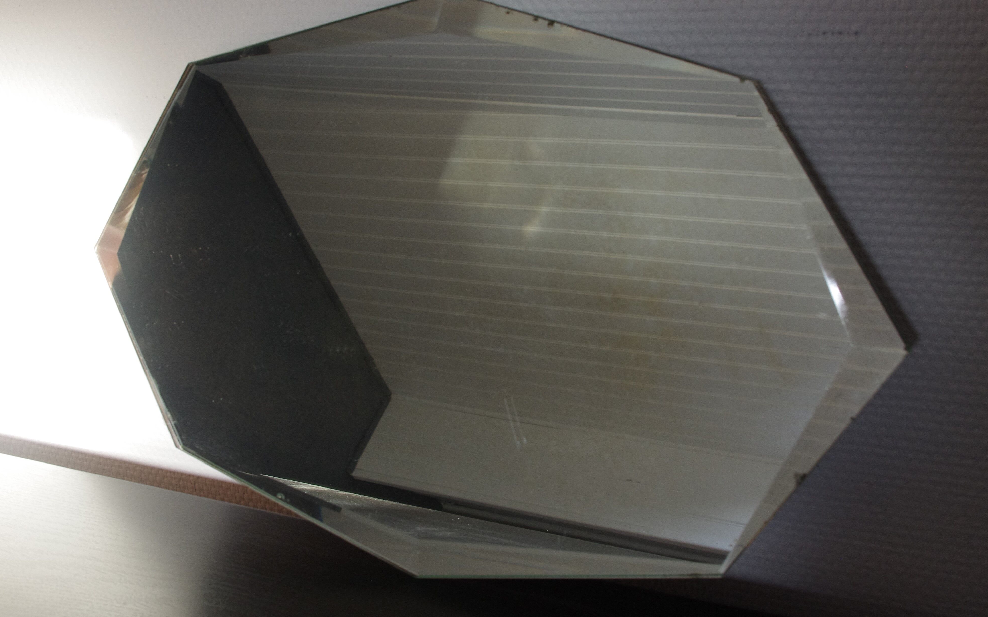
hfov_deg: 52.8
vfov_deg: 34.4
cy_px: 295
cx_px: 493
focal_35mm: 37
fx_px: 996
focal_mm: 24.38
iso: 800
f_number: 8
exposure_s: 1/15
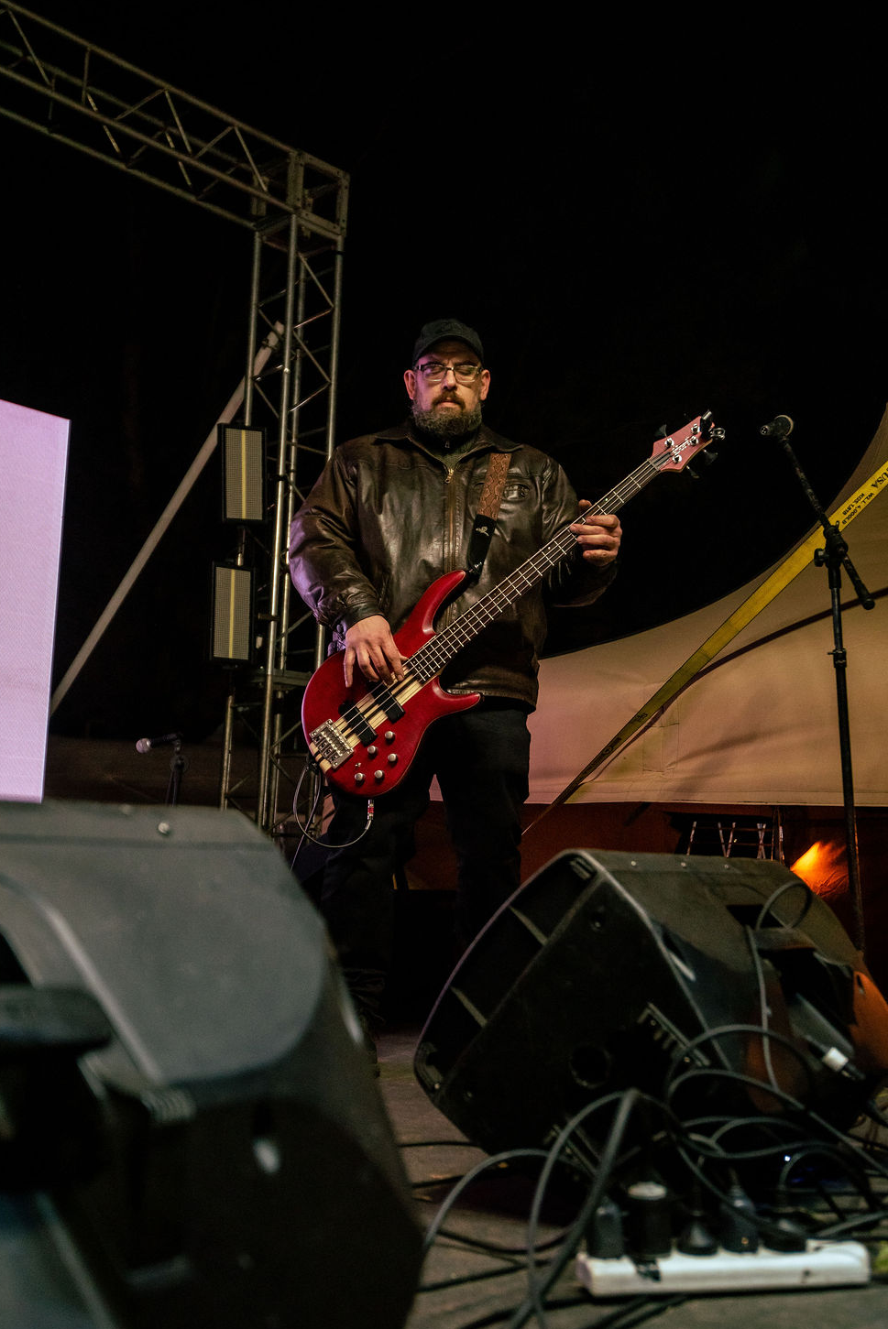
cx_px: 455
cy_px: 652
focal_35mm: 37
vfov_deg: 51.9
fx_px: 1367
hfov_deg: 36.0
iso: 2000
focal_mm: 35
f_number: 4
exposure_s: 1/200
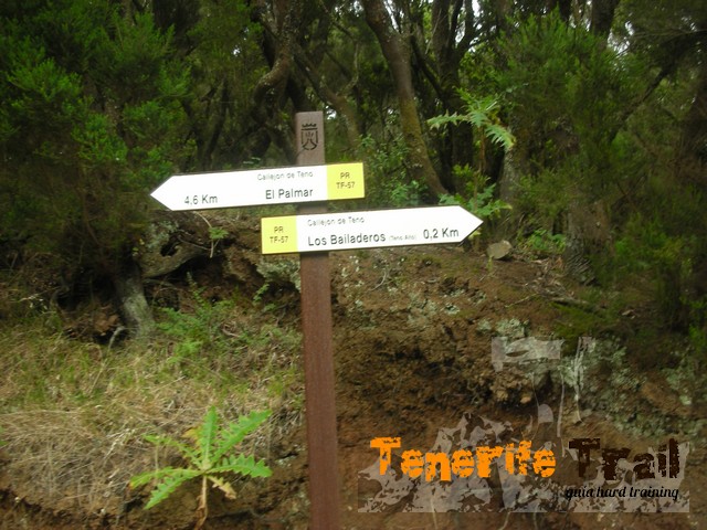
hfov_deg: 52.6
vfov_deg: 40.7
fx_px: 715
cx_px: 354
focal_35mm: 35
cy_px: 265
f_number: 3
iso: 50
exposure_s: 1/54
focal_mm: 5.8
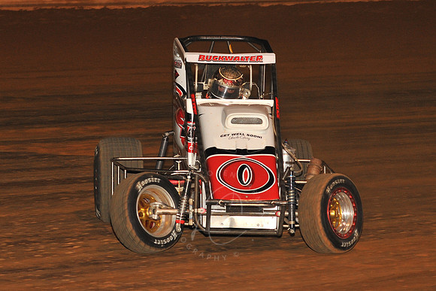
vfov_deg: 10.2
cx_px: 218
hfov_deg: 15.2
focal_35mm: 135
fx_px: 1635
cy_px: 146
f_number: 6.3
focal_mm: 135
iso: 1000
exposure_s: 1/320
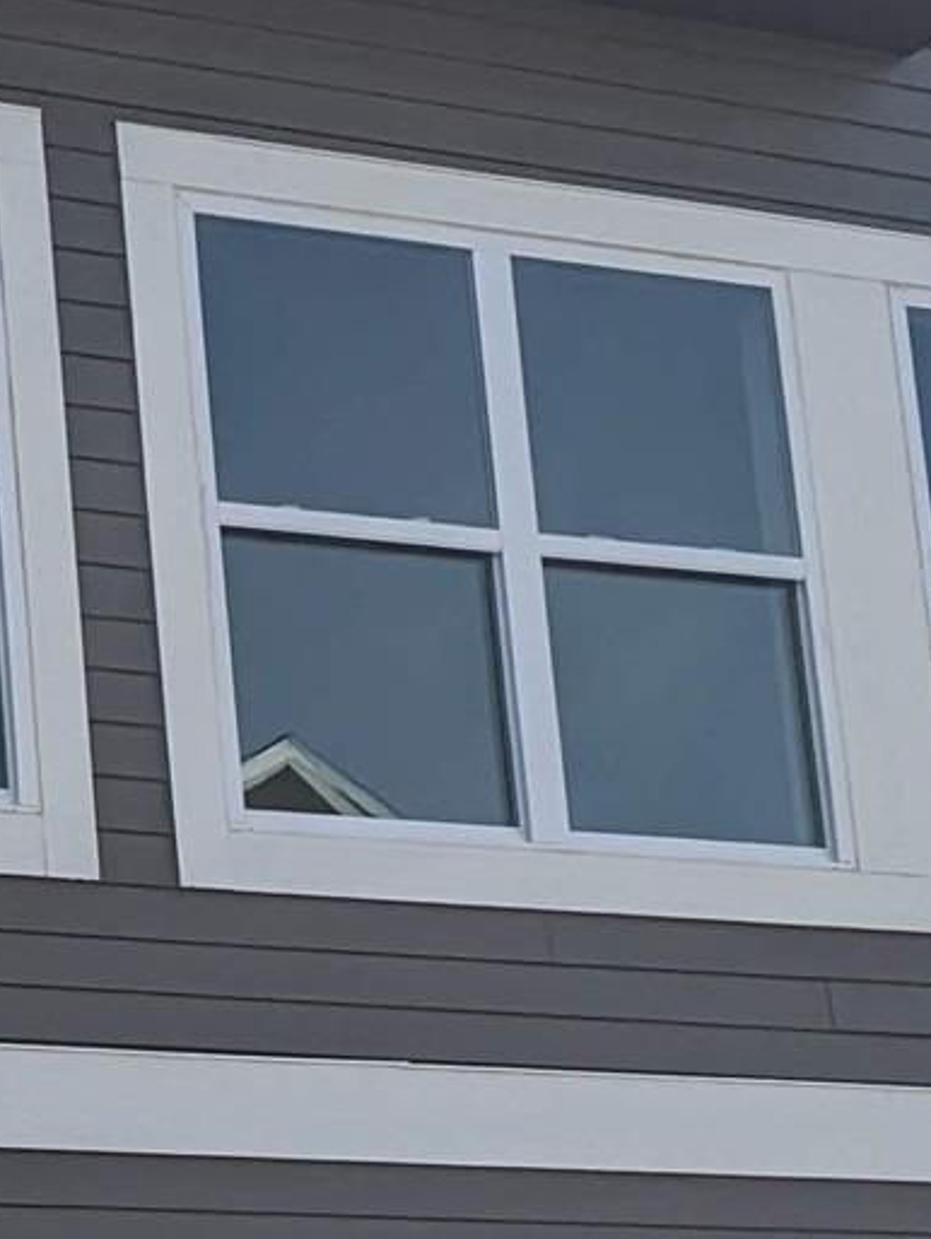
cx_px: -364
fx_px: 4335
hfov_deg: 11.8
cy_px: 1012
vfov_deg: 16.1
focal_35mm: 121
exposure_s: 1/7812
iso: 39
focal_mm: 4.44
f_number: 1.8
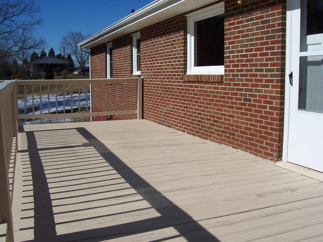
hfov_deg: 50.1
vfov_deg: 38.7
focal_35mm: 37
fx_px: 345
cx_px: 162
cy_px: 121
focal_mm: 5.6
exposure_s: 1/1000
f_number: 5.6
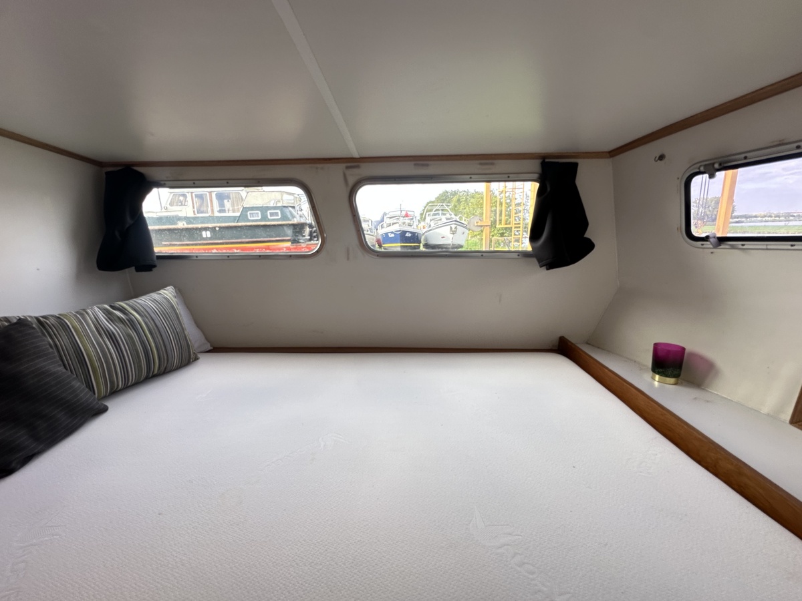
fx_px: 324
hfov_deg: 102.1
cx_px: 401
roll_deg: +2.2
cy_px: 300
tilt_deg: -12.0
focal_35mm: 14
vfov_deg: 85.7
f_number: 2.2
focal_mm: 2.22
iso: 64
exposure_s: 1/99
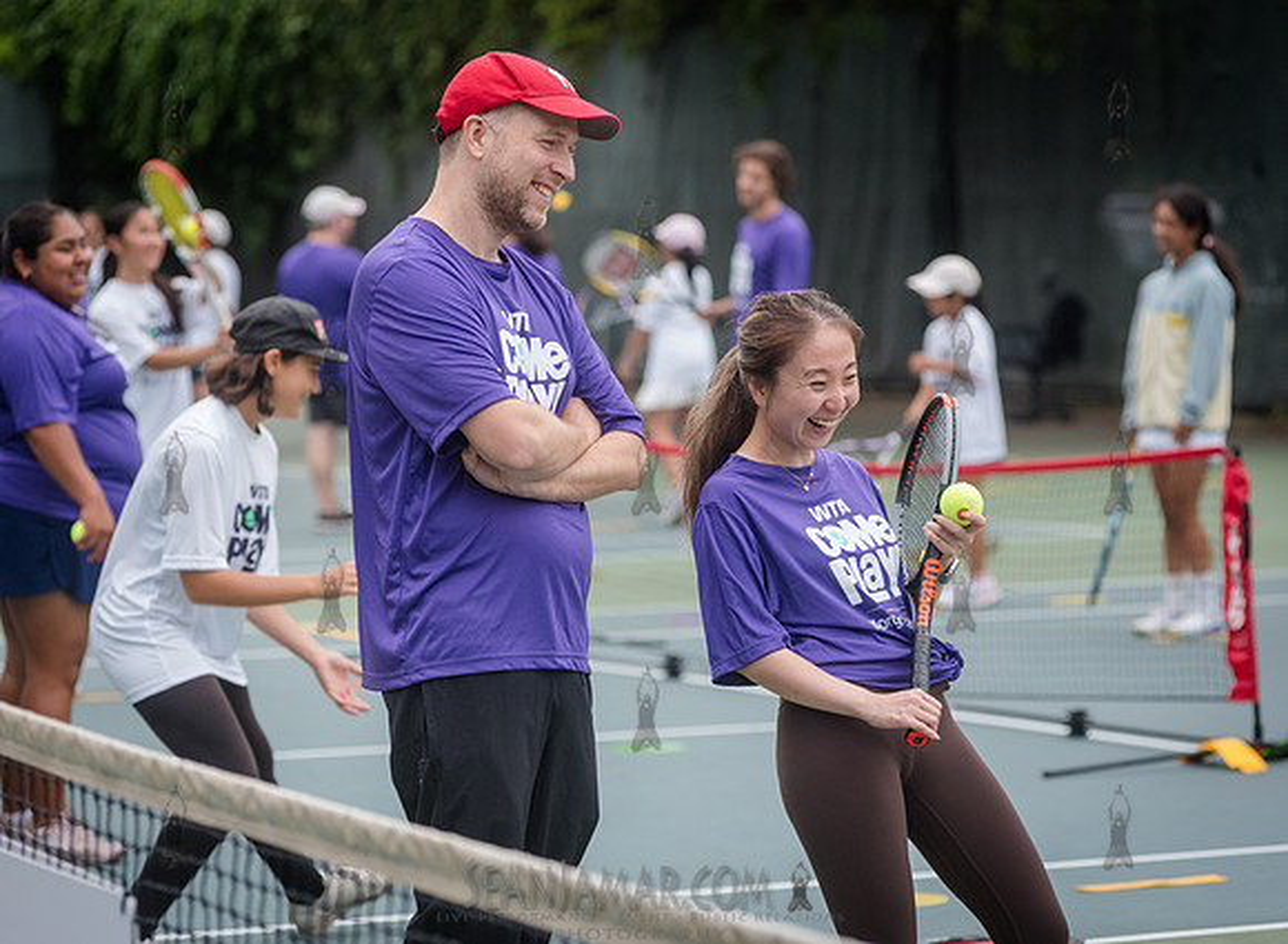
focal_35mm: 165
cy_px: 472
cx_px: 630
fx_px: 6092
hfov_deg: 12.1
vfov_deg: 8.9
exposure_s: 1/3200
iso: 1250
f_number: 5
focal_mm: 155
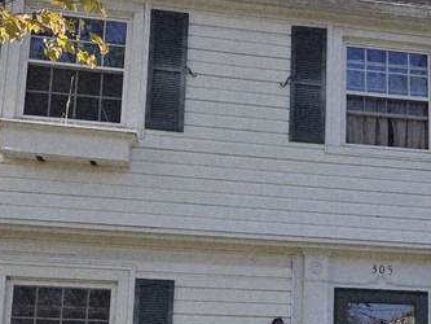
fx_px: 623
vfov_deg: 27.9
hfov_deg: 37.6
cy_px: 298
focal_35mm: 50
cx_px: 298
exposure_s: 1/662
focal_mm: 2.2
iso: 40
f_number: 1.9
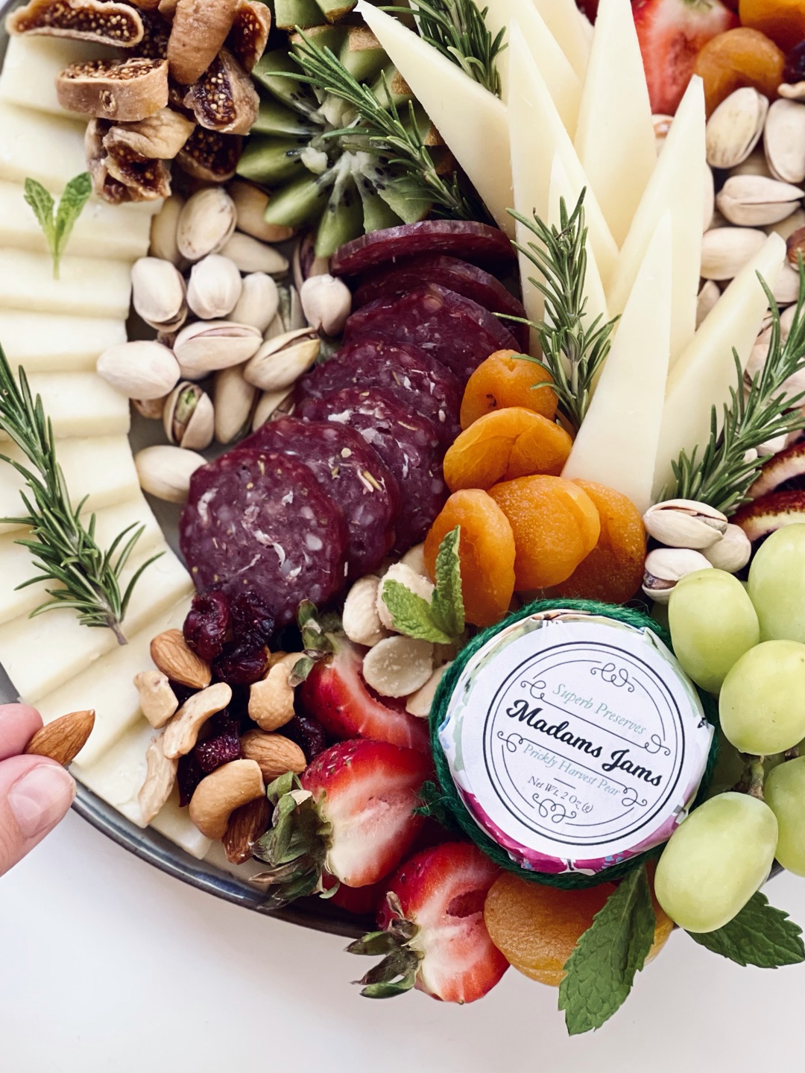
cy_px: 323
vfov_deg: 21.4
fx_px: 2822
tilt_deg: -85.8
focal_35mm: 91
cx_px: 490
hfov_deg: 16.2
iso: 125
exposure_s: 1/121
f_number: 2.2
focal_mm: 7.5
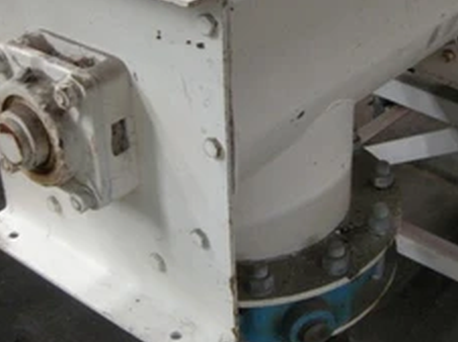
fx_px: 819
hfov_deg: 30.7
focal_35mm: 62
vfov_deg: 23.4
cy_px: 85
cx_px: 347
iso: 400
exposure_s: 1/21
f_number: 2.7
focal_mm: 7.5
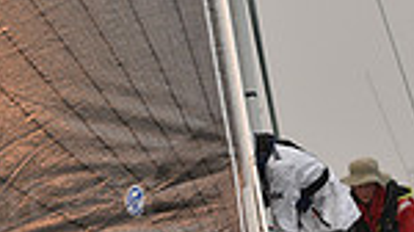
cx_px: 268
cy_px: 333
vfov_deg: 1.8
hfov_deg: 3.2
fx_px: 7325
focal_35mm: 668
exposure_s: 1/500
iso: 400
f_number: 3.5
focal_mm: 165
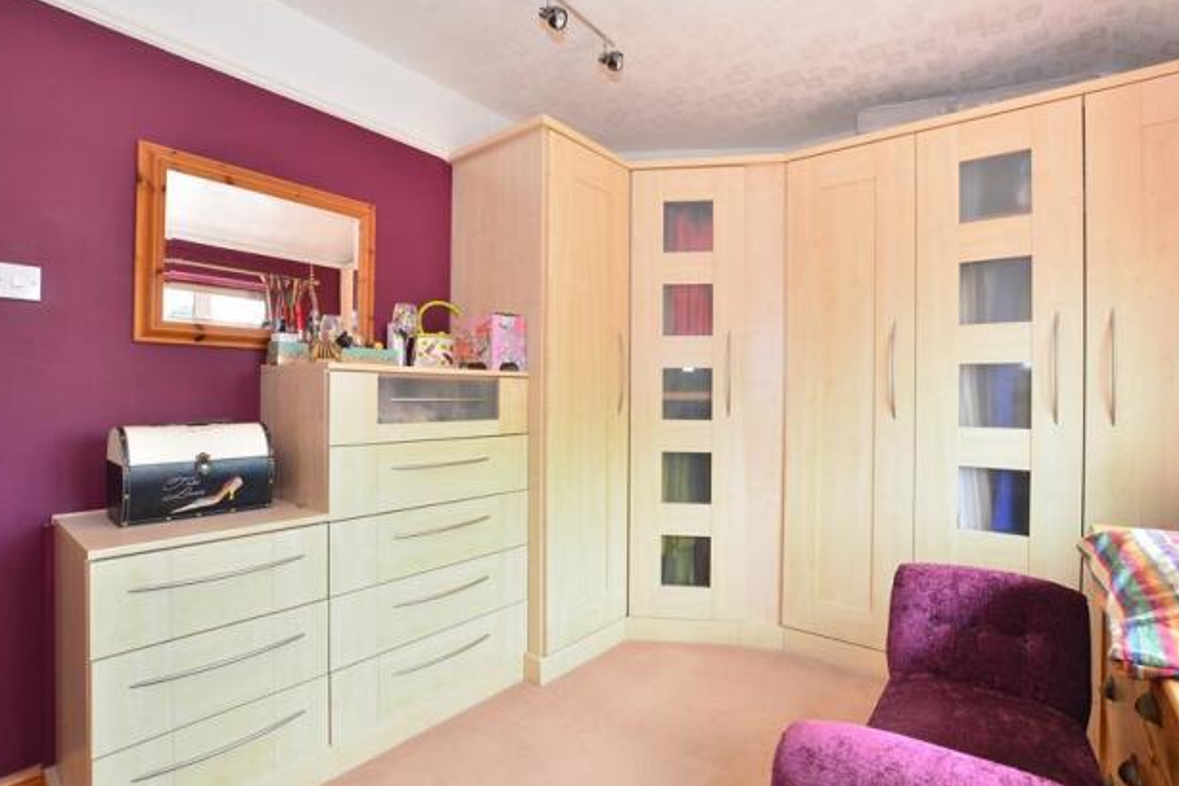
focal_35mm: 16
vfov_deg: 73.7
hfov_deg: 96.7
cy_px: 381
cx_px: 606
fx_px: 524
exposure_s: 1/20
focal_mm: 10
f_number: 8
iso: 400
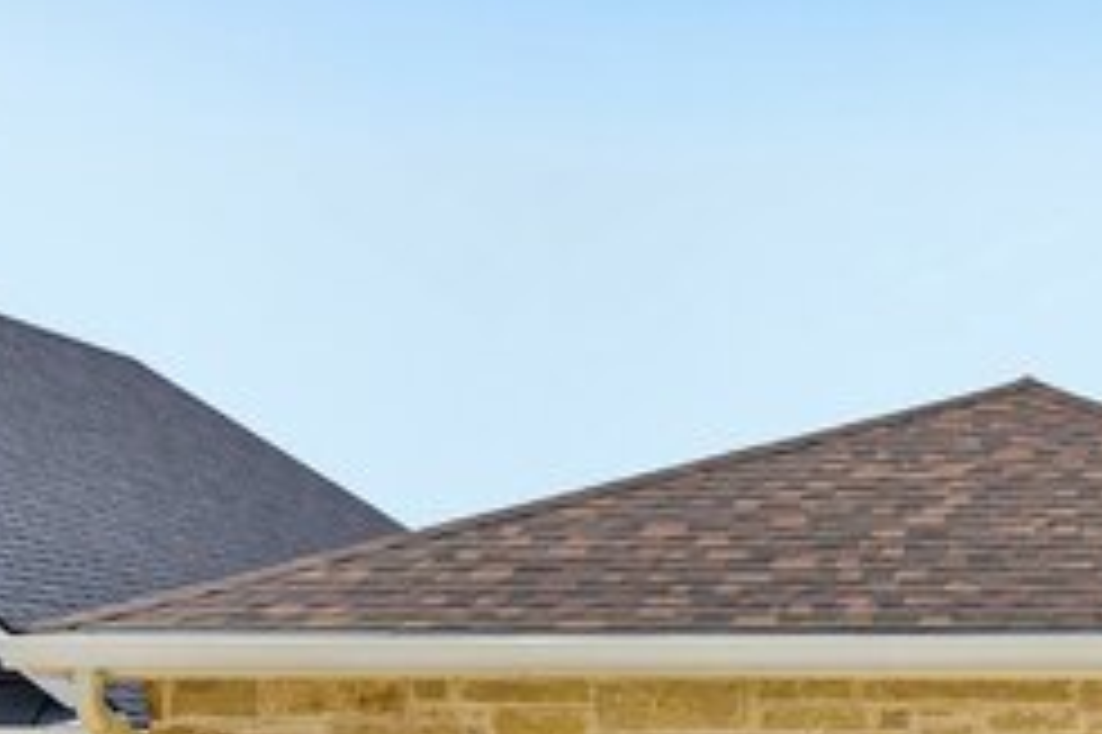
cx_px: 1304
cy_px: 628
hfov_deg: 23.1
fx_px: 2478
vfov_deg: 16.7
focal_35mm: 81
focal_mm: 31
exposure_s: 1/640
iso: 400
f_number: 8
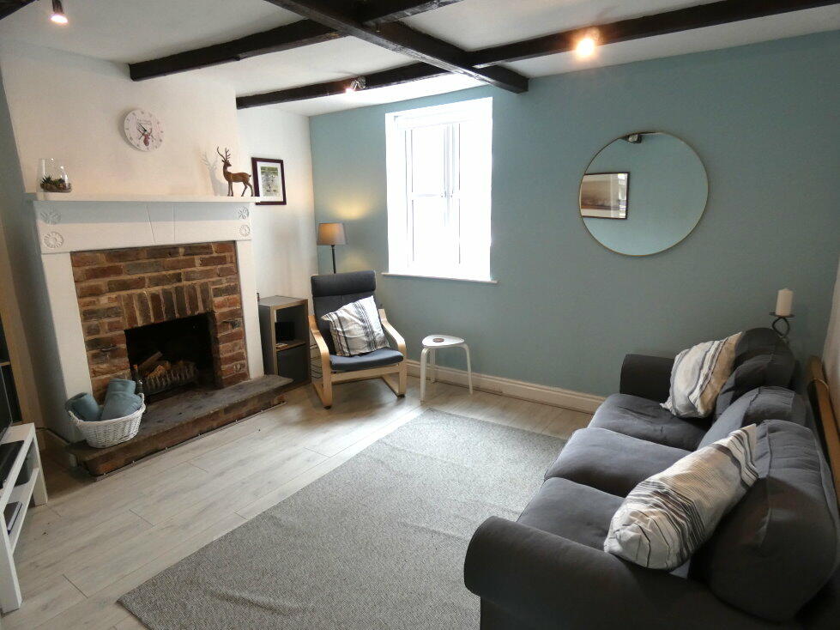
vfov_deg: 66.0
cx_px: 420
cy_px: 315
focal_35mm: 20
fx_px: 485
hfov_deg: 81.8
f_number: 2.8
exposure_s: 1/60
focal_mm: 3.6
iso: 200
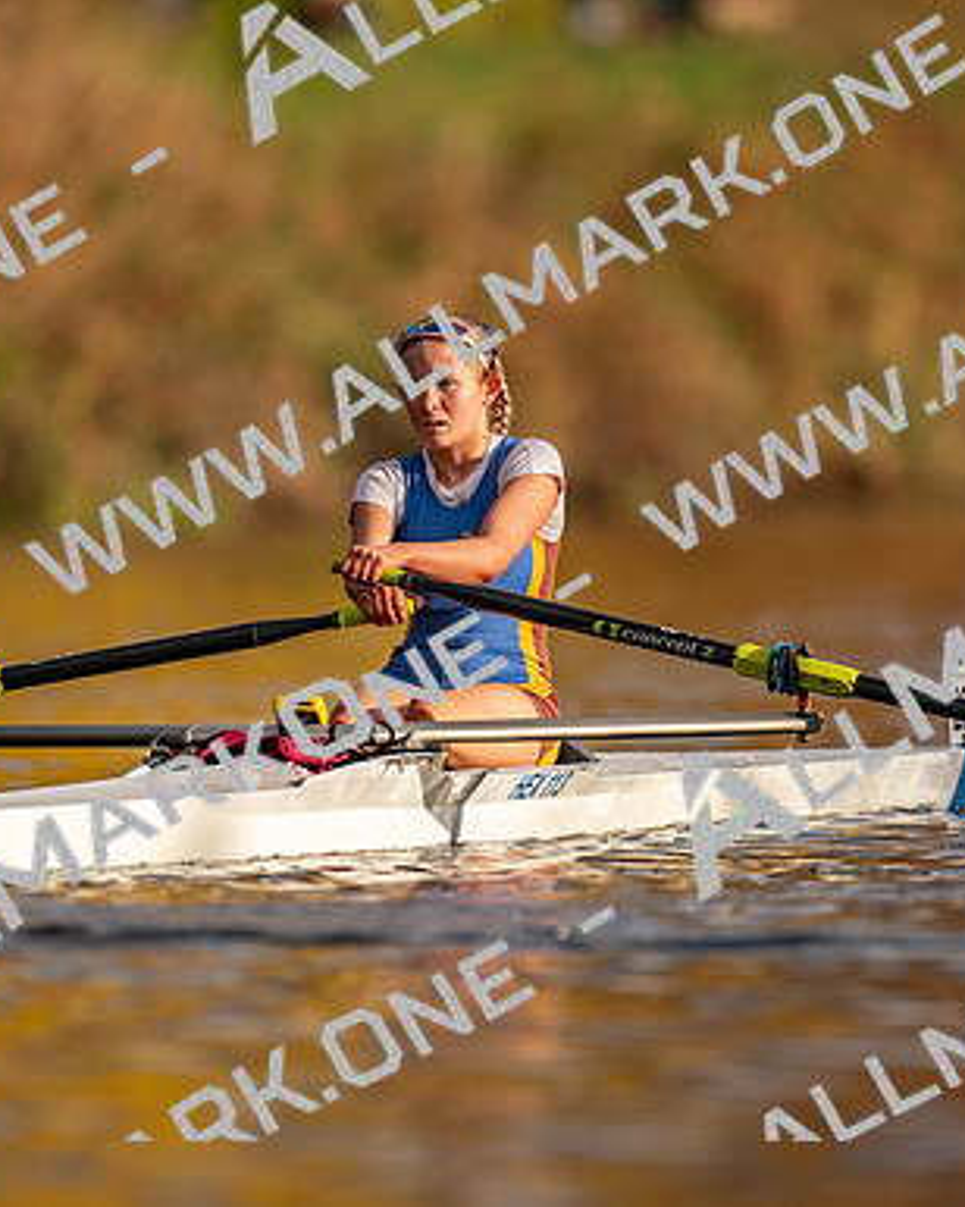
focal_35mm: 849
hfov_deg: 1.8
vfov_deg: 2.3
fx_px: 30310
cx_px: 414
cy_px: 604
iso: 250
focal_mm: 600
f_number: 4
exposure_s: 1/2500
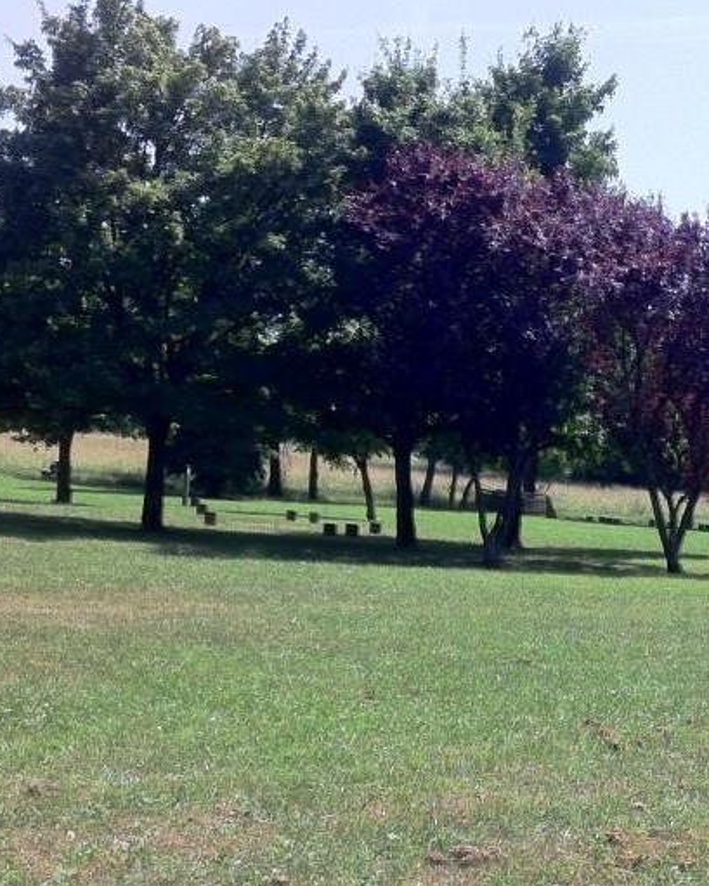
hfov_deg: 32.4
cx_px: 489
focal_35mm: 46
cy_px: 442
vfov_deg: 40.3
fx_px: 1206
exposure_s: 1/642
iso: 80
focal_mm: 3.85
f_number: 2.8
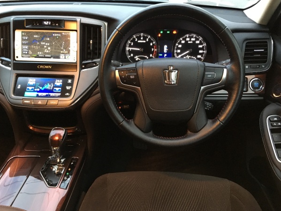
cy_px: 101
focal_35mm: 31
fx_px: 252
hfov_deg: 58.4
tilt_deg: -31.6
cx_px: 139
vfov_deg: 45.4
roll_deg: +1.6
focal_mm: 4.15
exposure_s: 1/15
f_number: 2.2
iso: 250
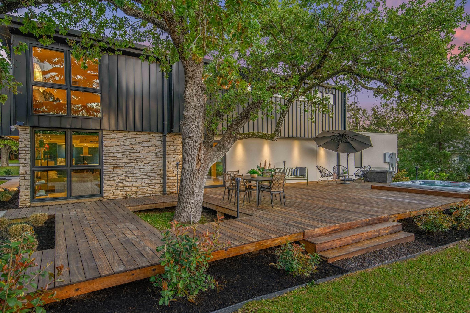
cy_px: 156
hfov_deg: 78.6
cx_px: 235
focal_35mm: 22
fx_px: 287
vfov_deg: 57.2
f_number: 7.1
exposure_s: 1/5
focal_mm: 22
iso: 100
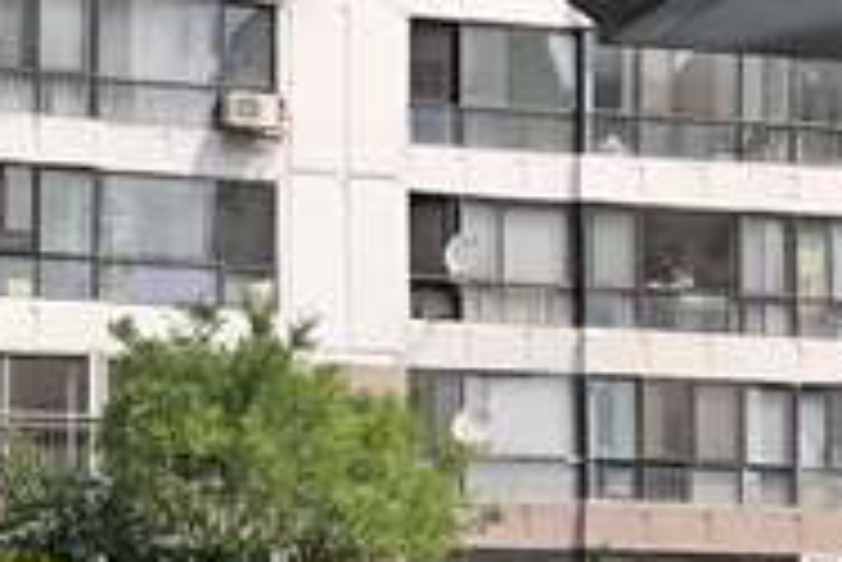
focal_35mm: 87
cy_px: 692
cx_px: -243
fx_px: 2036
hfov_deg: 21.2
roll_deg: -0.5
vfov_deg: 15.1
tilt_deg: +2.4
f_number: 1.8
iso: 20
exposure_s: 1/1153
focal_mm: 3.99
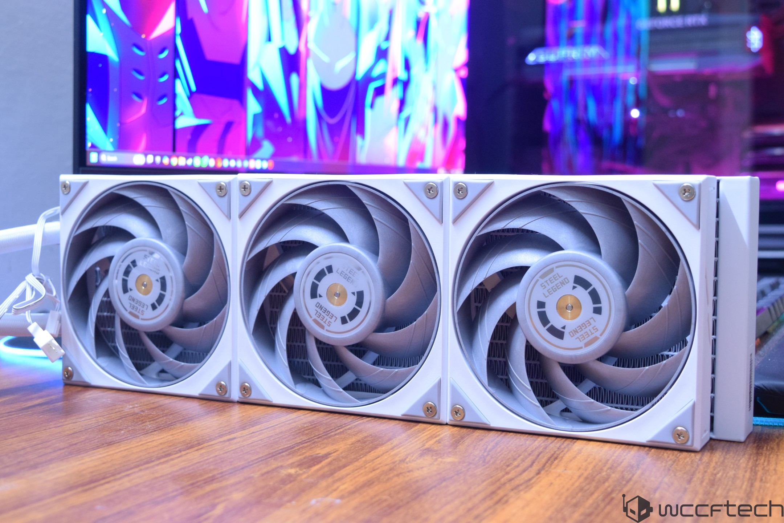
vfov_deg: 26.5
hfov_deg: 38.9
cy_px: 262
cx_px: 392
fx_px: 1111
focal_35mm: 51
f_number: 7.1
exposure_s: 1/10
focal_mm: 34
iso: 1600
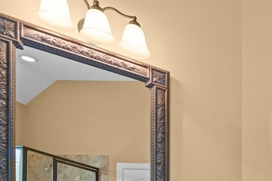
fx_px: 332
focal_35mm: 44
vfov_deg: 25.8
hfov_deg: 34.9
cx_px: 329
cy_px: 240
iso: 250
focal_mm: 16
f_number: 8
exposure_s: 2
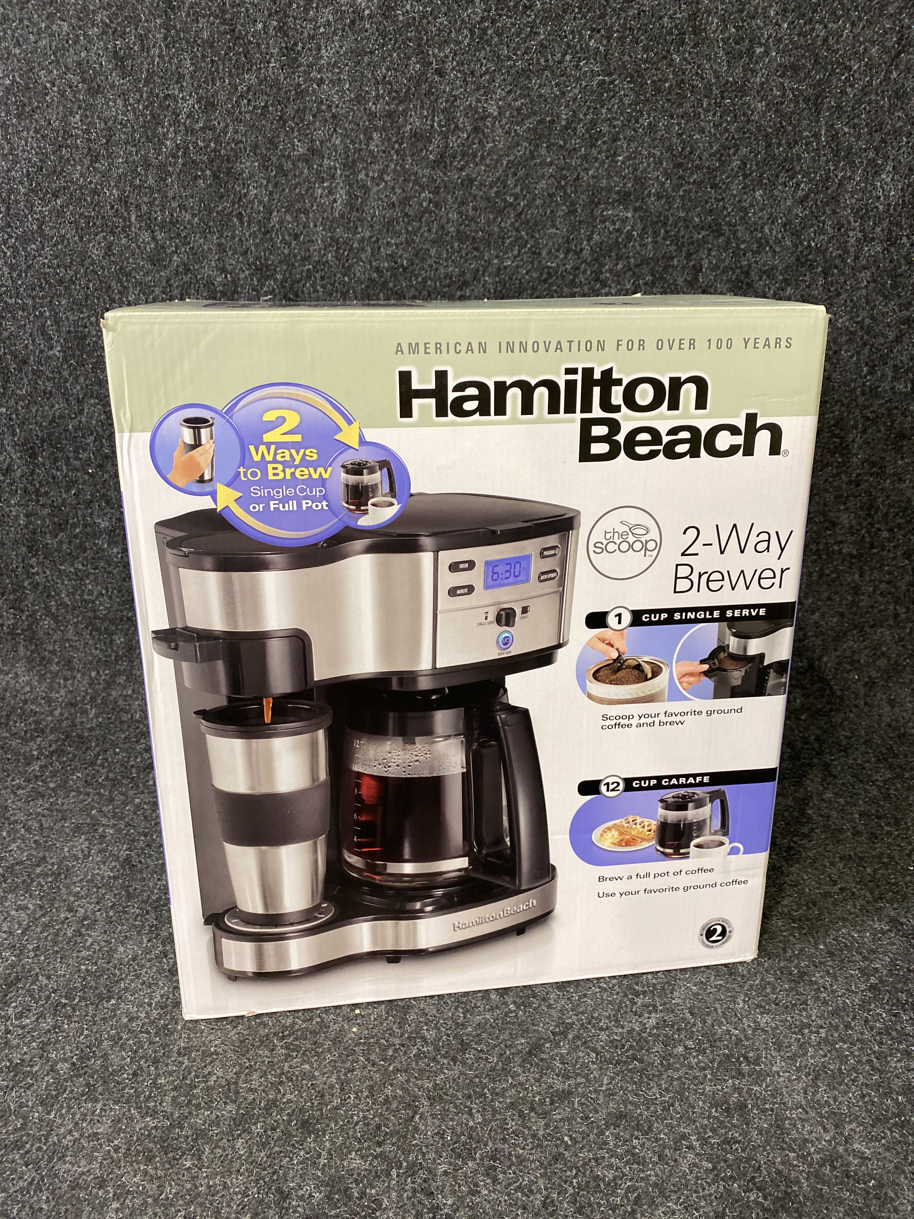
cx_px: 457
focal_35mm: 26
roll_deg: +0.6
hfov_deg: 53.1
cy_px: 610
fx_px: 915
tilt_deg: -17.9
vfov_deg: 67.3
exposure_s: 1/60
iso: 200
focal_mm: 4.25
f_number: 1.8
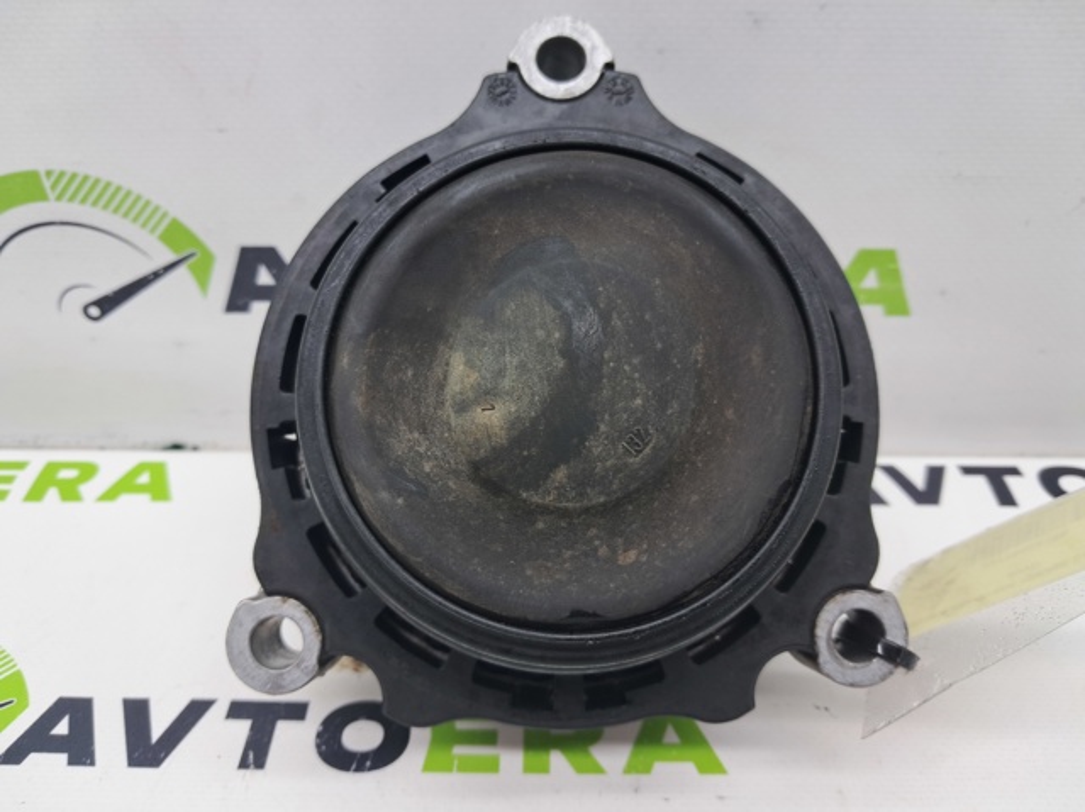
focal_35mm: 27
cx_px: 542
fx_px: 846
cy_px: 406
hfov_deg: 65.4
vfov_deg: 51.3
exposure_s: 1/50
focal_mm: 4
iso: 50
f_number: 1.8
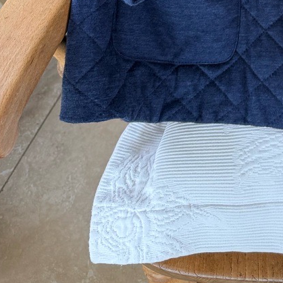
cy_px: -203
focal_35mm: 81
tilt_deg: -49.3
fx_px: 749
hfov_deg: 19.3
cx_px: 396
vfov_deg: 17.8
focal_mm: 6.76
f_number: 1.78
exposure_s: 1/121
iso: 200
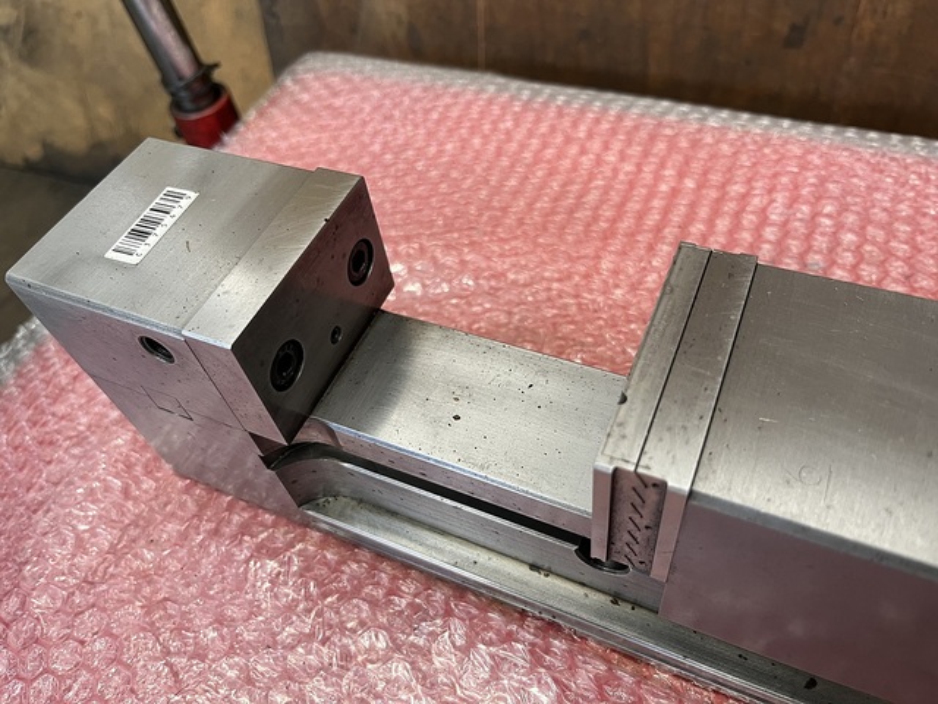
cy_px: 352
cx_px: 469
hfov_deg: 67.3
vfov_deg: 53.1
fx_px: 705
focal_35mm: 26
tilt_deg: -51.7
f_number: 1.6
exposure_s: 1/77
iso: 125
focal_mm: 5.1
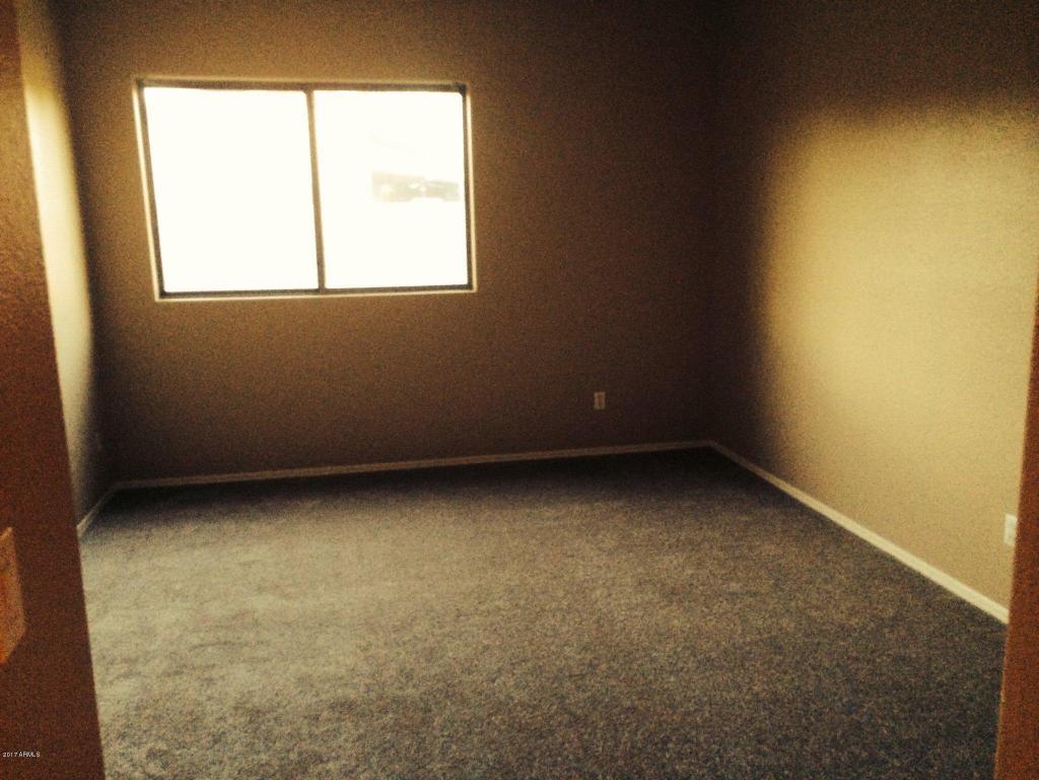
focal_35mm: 30
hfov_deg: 60.0
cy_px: 390
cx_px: 520
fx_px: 900
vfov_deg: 46.8
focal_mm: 4.12
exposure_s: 1/24
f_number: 2.2
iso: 320
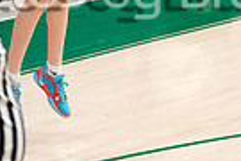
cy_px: -182
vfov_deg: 4.5
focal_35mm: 300
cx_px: 55
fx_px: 2008
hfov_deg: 6.9
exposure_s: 1/1000
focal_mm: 70
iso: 6400
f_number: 2.8
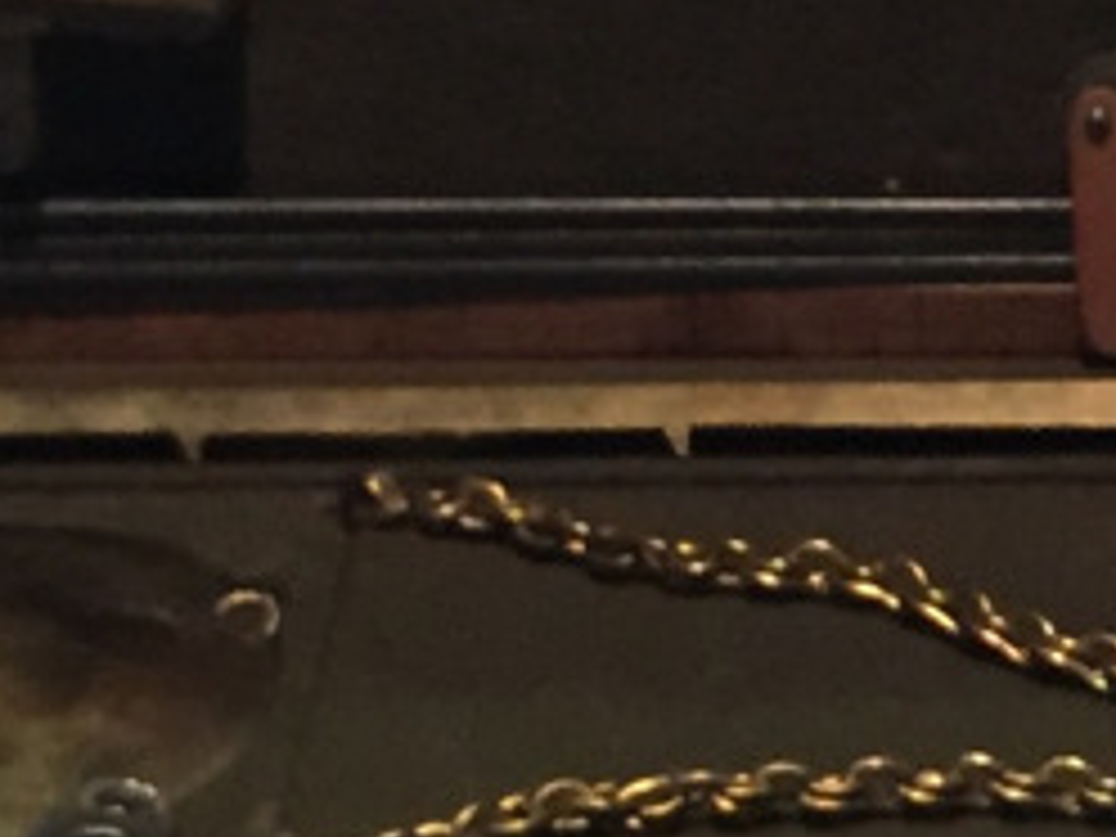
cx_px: 1490
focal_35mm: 187
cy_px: 531
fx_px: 6029
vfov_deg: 7.9
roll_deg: -0.1
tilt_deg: -32.4
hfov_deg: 10.3
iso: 500
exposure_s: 1/17
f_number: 2.2
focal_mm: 4.15
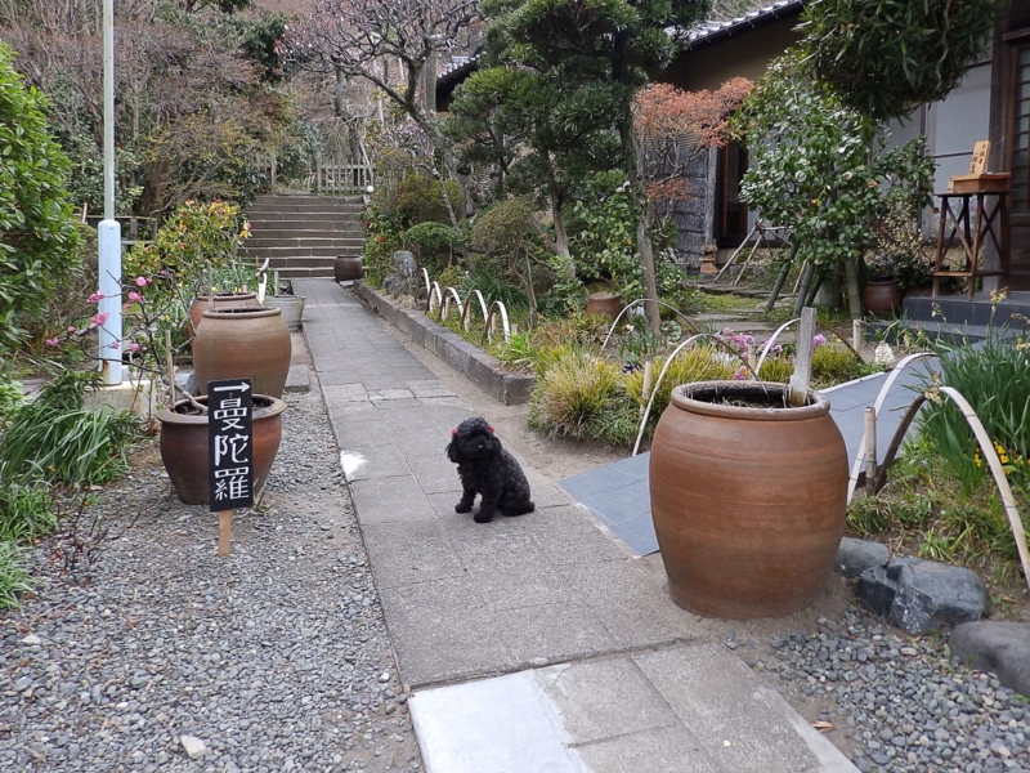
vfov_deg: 54.9
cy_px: 386
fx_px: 744
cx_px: 515
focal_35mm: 25
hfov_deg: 69.4
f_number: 3.5
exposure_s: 1/30
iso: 80
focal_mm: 4.6
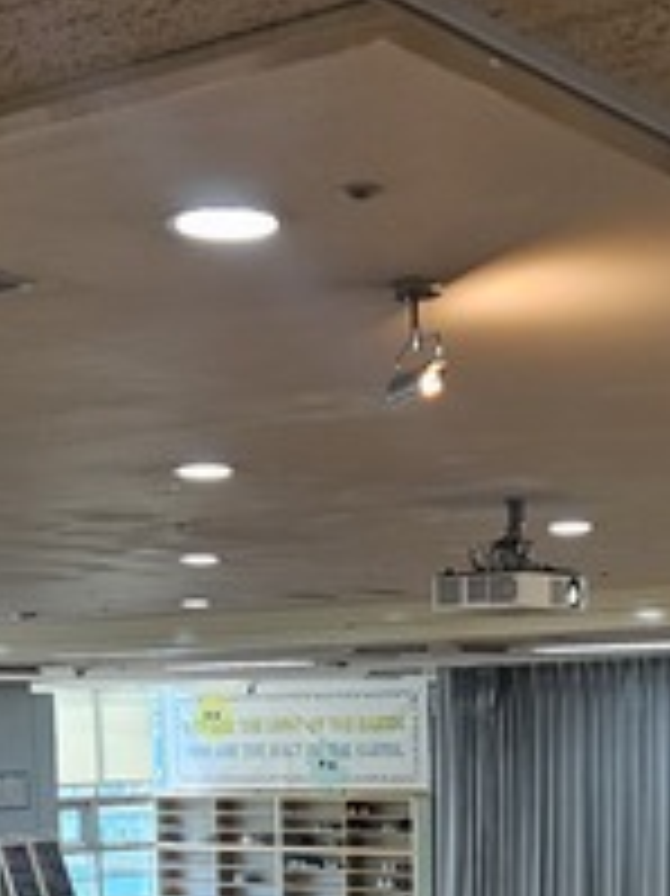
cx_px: 456
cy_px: 1031
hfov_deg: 19.1
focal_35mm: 77
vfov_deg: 23.5
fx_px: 1989
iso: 64
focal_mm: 5.4
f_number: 1.8
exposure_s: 1/120
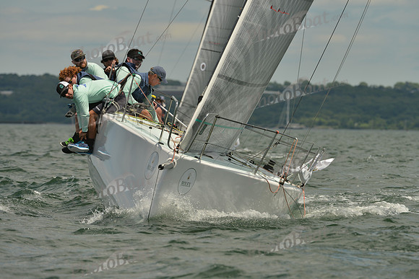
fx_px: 4656
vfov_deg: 3.4
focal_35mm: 400
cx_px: 210
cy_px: 140
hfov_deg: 5.2
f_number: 9
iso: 200
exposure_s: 1/800
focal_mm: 400
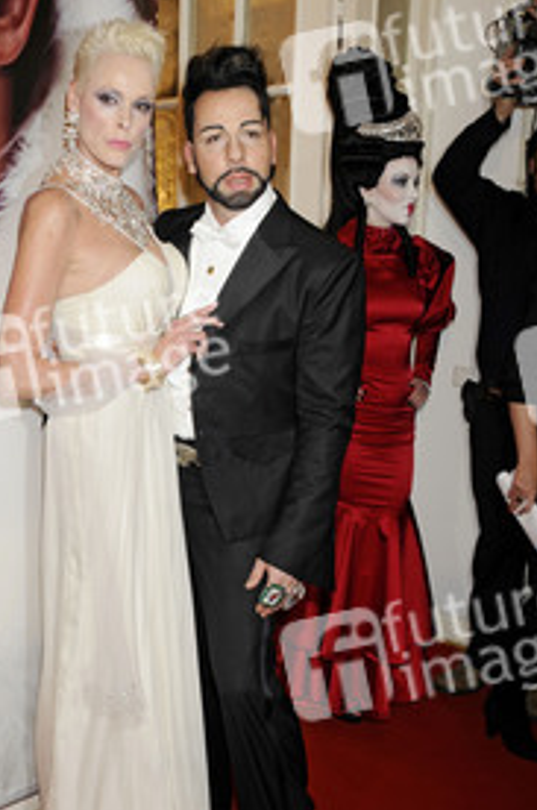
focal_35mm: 45
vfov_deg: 43.3
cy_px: 505
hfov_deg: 29.5
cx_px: 164
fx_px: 1011
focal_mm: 31
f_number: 5.6
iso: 1000
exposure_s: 1/50
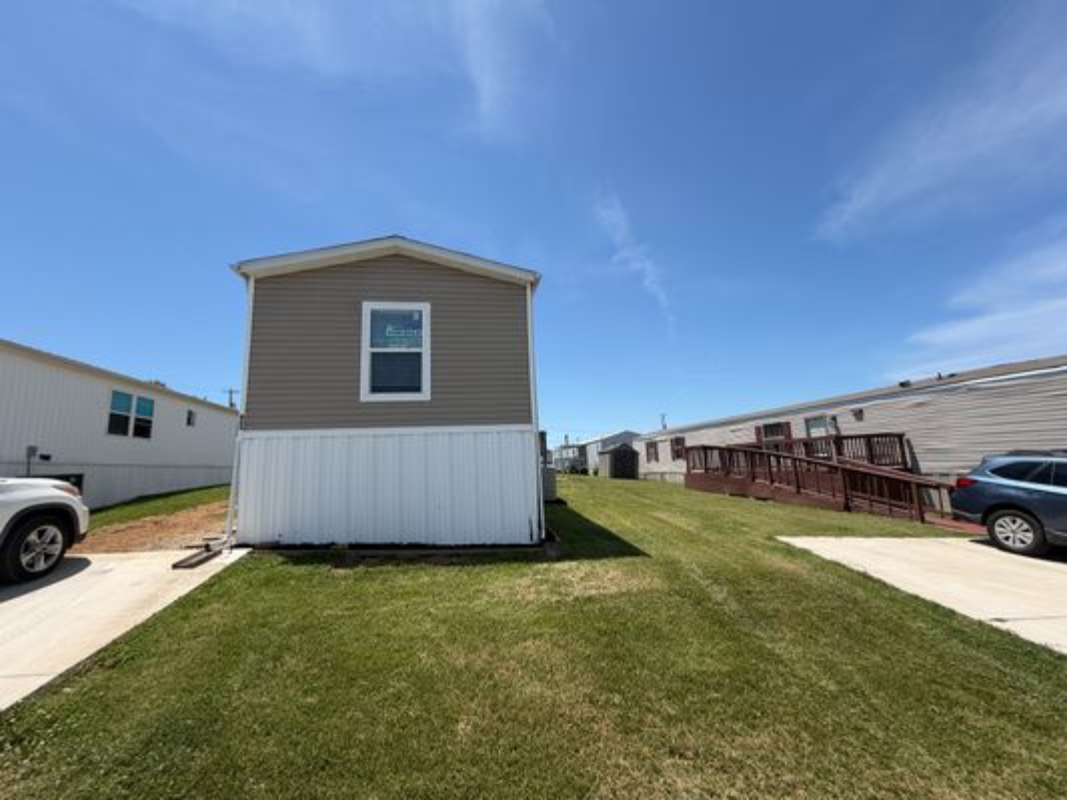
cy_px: 400
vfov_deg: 85.7
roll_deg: +2.8
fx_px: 432
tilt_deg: +9.5
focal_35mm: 14
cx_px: 534
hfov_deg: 102.1
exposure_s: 1/888
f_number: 2.2
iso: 20
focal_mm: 2.22
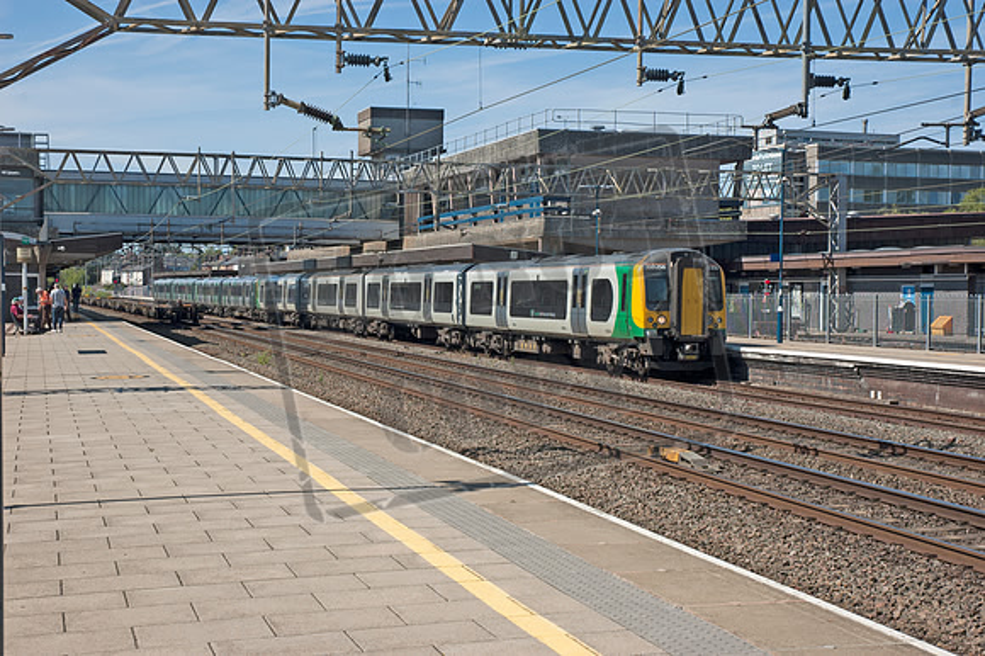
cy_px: 328
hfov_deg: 35.1
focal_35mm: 57
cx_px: 492
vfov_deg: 23.8
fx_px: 1559
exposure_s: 1/250
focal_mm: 38
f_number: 9
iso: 200
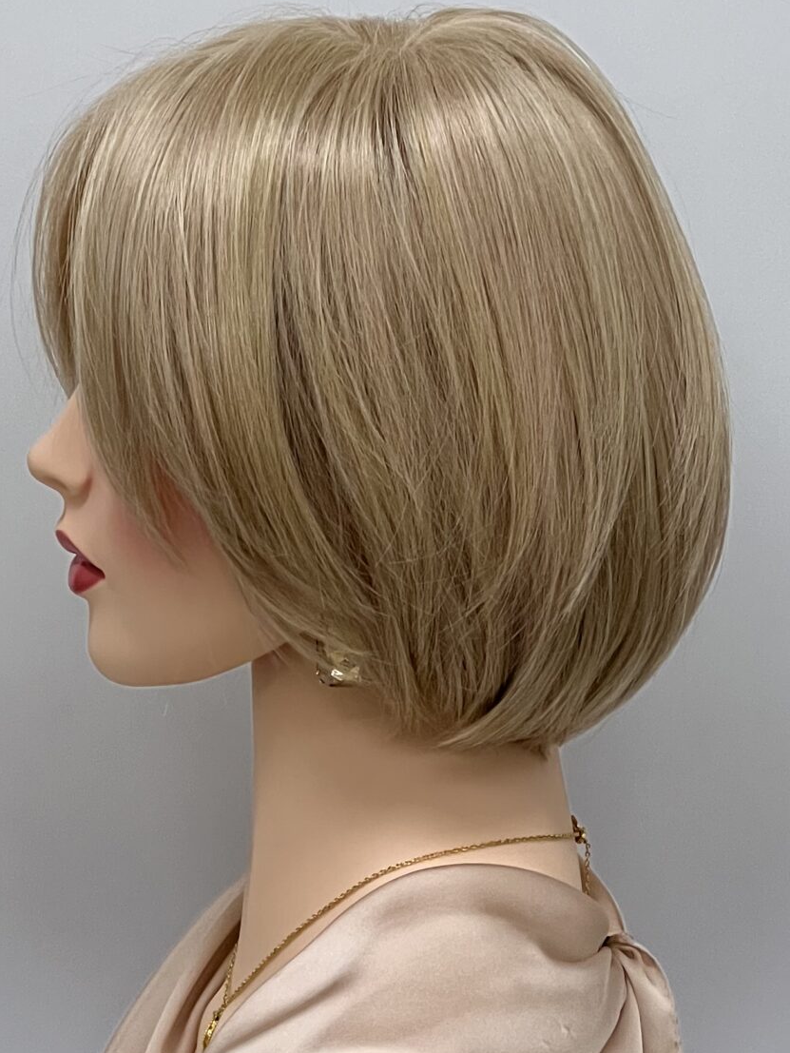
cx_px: 318
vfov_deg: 11.1
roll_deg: -0.9
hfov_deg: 8.3
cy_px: 728
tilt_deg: -11.8
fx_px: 5413
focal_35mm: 178
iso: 160
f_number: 2.8
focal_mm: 9
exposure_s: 1/100
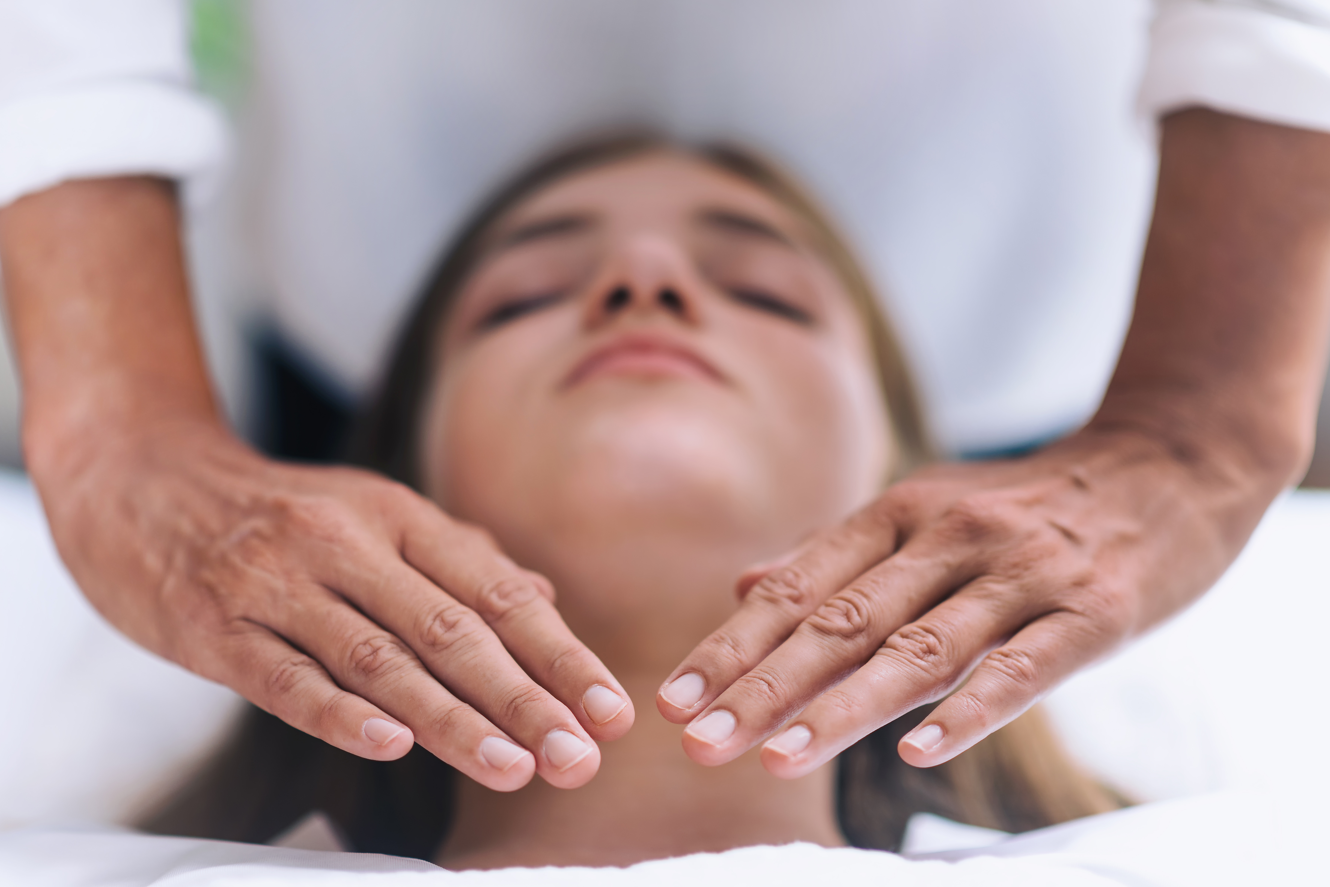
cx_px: 669
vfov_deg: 15.9
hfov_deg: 23.6
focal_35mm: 86
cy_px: 447
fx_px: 3177
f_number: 1.6
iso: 100
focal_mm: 85
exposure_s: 1/200
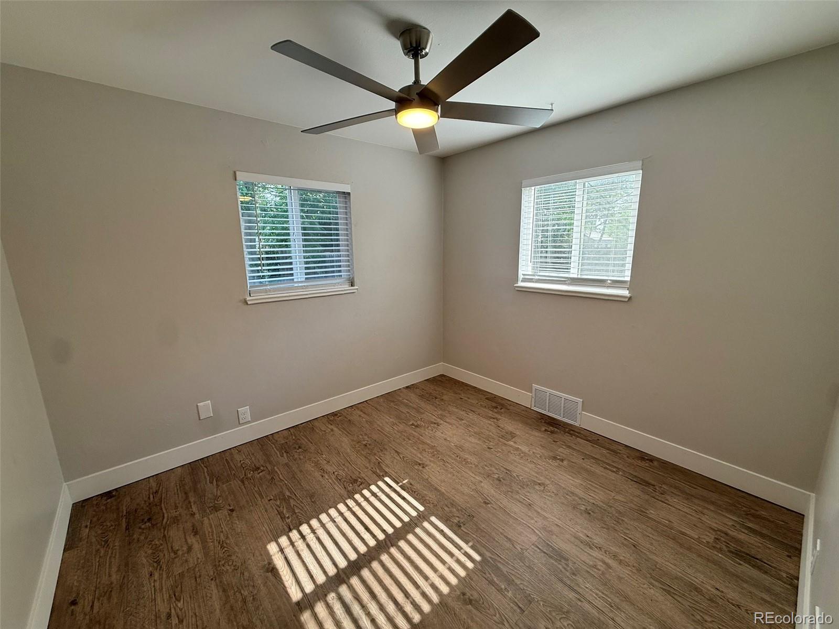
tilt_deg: -11.0
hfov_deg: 102.1
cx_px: 420
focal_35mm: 14
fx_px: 339
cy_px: 314
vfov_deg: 85.7
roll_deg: +0.8
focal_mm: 2.22
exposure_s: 1/133
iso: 64
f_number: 2.2
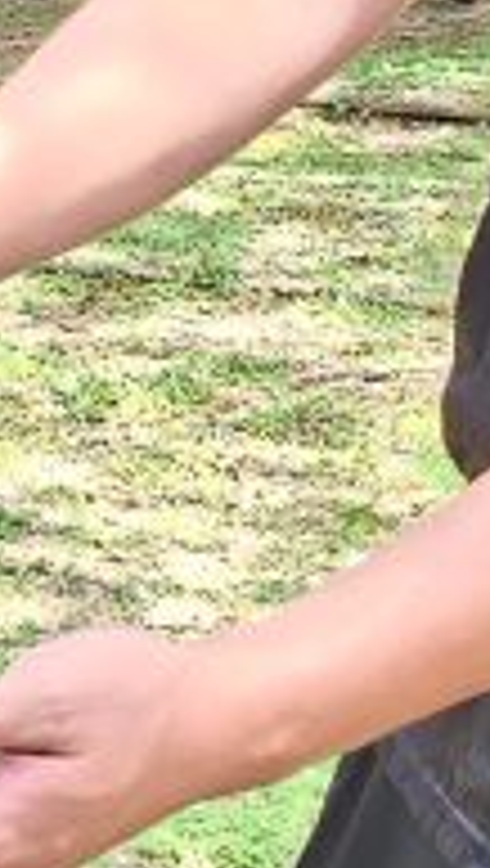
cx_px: -481
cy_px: 355
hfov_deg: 11.9
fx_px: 2096
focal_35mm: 91
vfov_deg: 23.4
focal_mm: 2.2
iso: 50
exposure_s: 1/147
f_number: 2.2
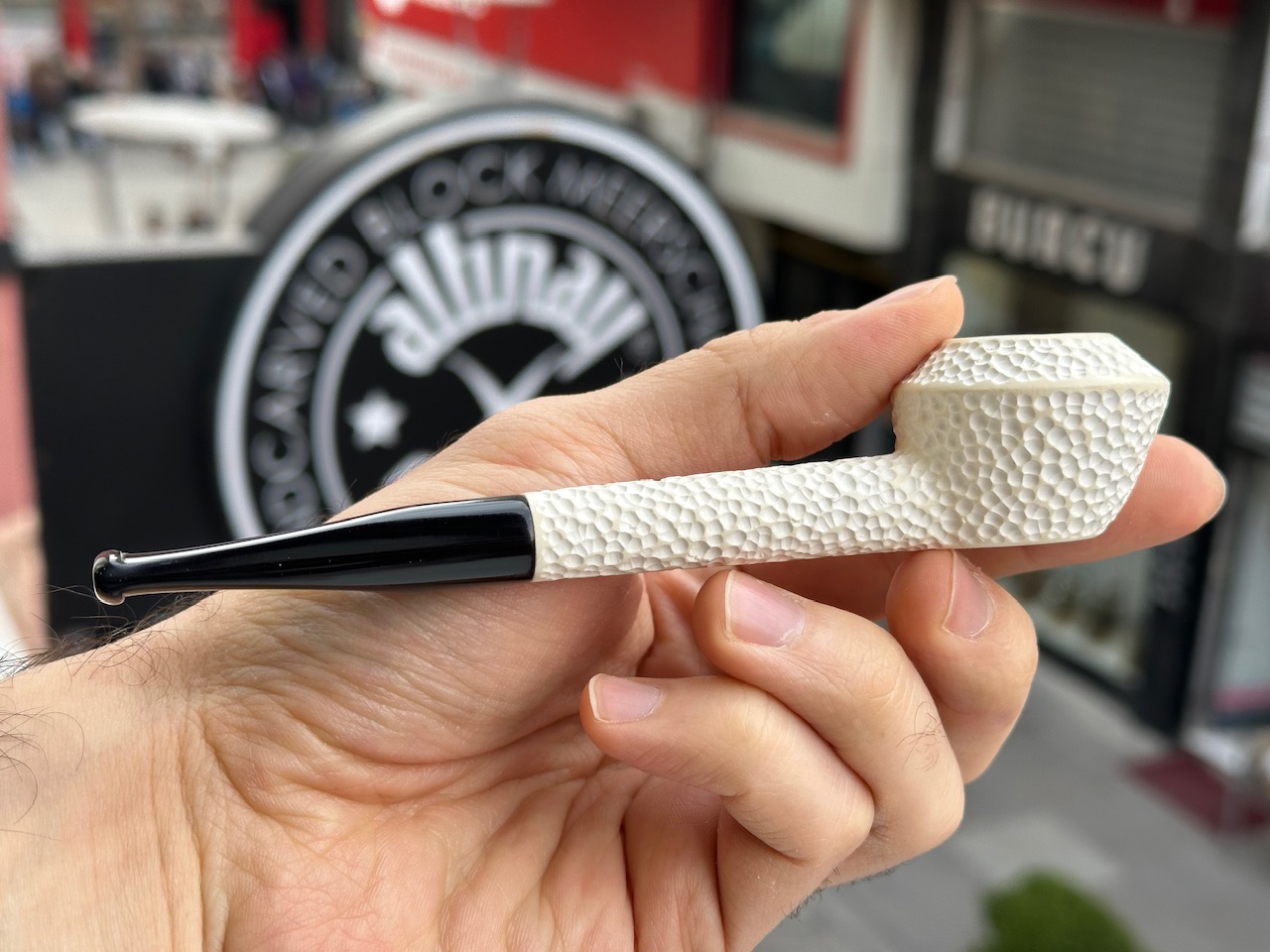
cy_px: 476
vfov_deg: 30.3
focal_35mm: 48
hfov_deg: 39.7
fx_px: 1761
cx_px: 635
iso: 64
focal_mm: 6.86
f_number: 1.78
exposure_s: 1/419
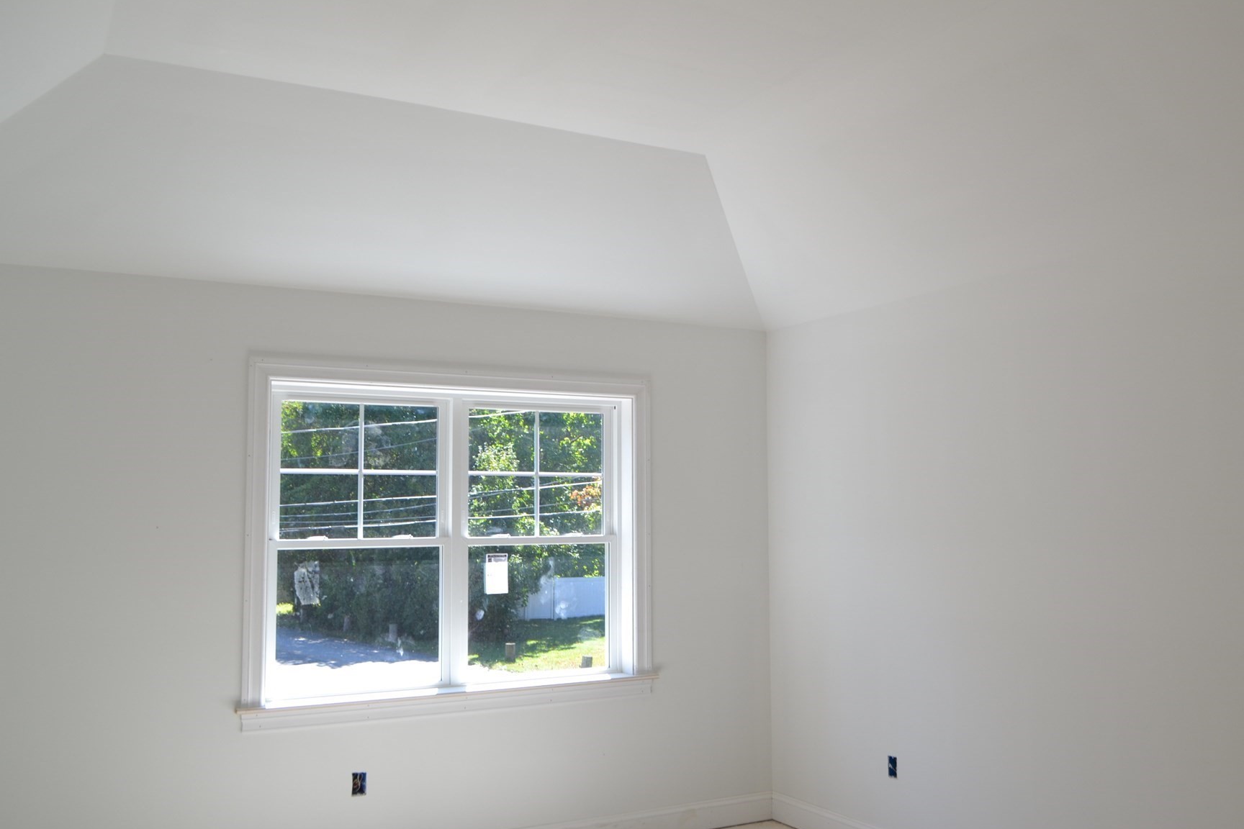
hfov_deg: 58.5
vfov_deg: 41.1
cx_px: 703
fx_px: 1106
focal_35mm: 32
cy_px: 395
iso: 220
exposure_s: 1/125
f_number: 5.6
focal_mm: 18
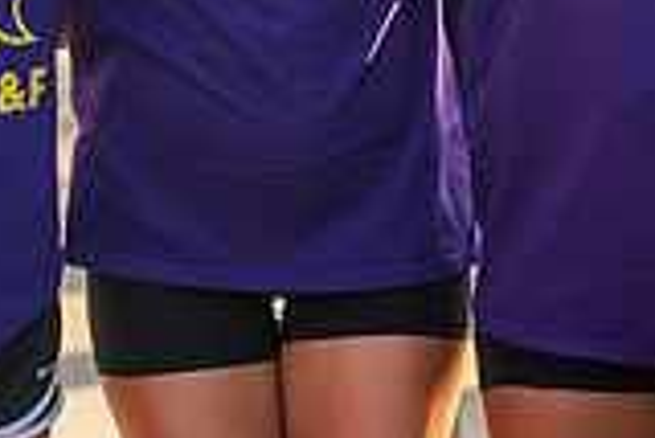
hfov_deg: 8.1
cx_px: 434
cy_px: -199
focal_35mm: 253
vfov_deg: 5.4
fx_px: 4607
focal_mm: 70
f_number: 3.5
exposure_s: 1/500
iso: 320
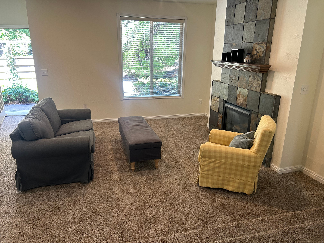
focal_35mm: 26
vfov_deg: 53.1
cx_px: 162
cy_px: 122
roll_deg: -1.2
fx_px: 243
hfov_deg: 67.3
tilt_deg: -17.0
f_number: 1.5
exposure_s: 1/60
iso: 100
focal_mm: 5.7
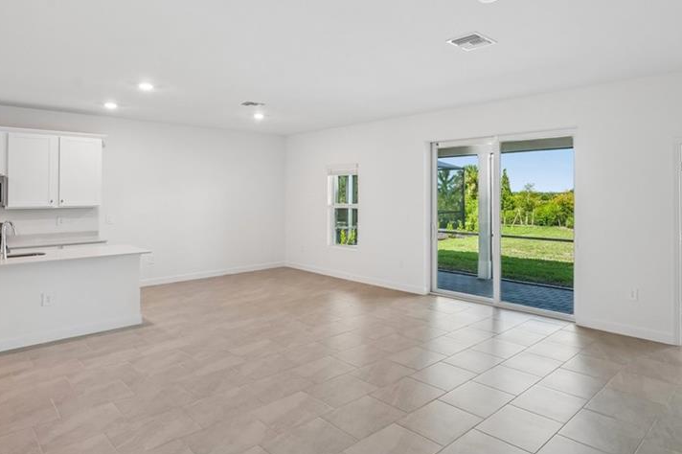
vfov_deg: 53.4
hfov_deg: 73.3
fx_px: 449
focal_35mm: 24
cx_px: 422
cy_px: 188
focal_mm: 16.5
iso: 400
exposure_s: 1/30
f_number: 8
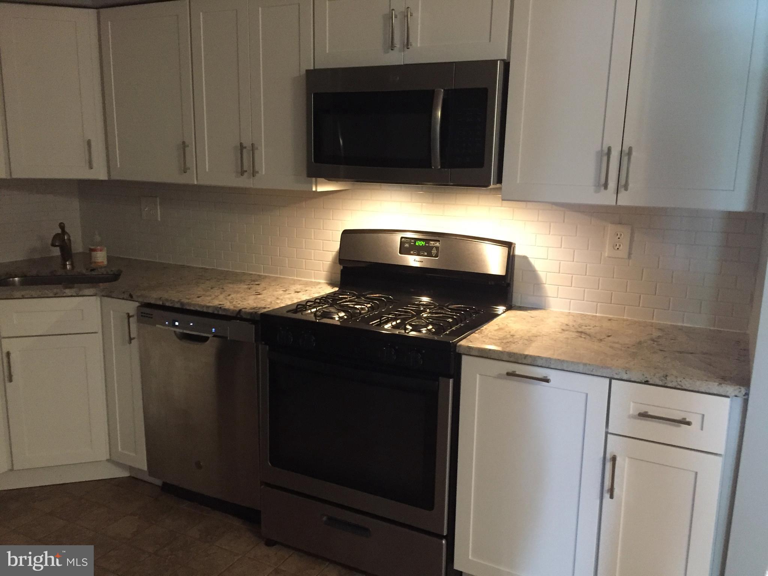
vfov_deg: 48.2
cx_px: 384
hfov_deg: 61.7
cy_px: 288
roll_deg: -0.7
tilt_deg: -10.9
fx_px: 643
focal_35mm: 29
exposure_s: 1/15
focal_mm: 4.15
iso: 320
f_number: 2.2
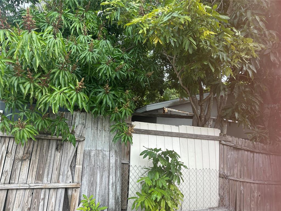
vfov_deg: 56.8
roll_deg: -3.1
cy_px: 106
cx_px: 140
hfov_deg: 71.6
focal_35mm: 24
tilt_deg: +12.3
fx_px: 195
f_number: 1.78
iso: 80
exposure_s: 1/642
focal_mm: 6.86
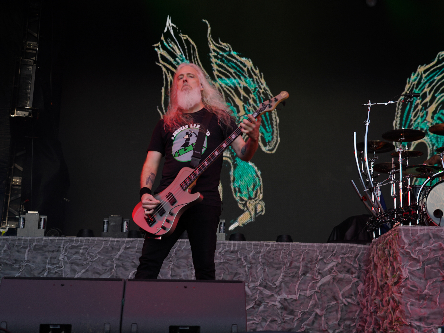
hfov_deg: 33.8
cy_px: 166
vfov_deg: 25.7
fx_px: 731
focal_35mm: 57
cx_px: 238
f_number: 4.5
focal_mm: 52
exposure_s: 1/80
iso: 100
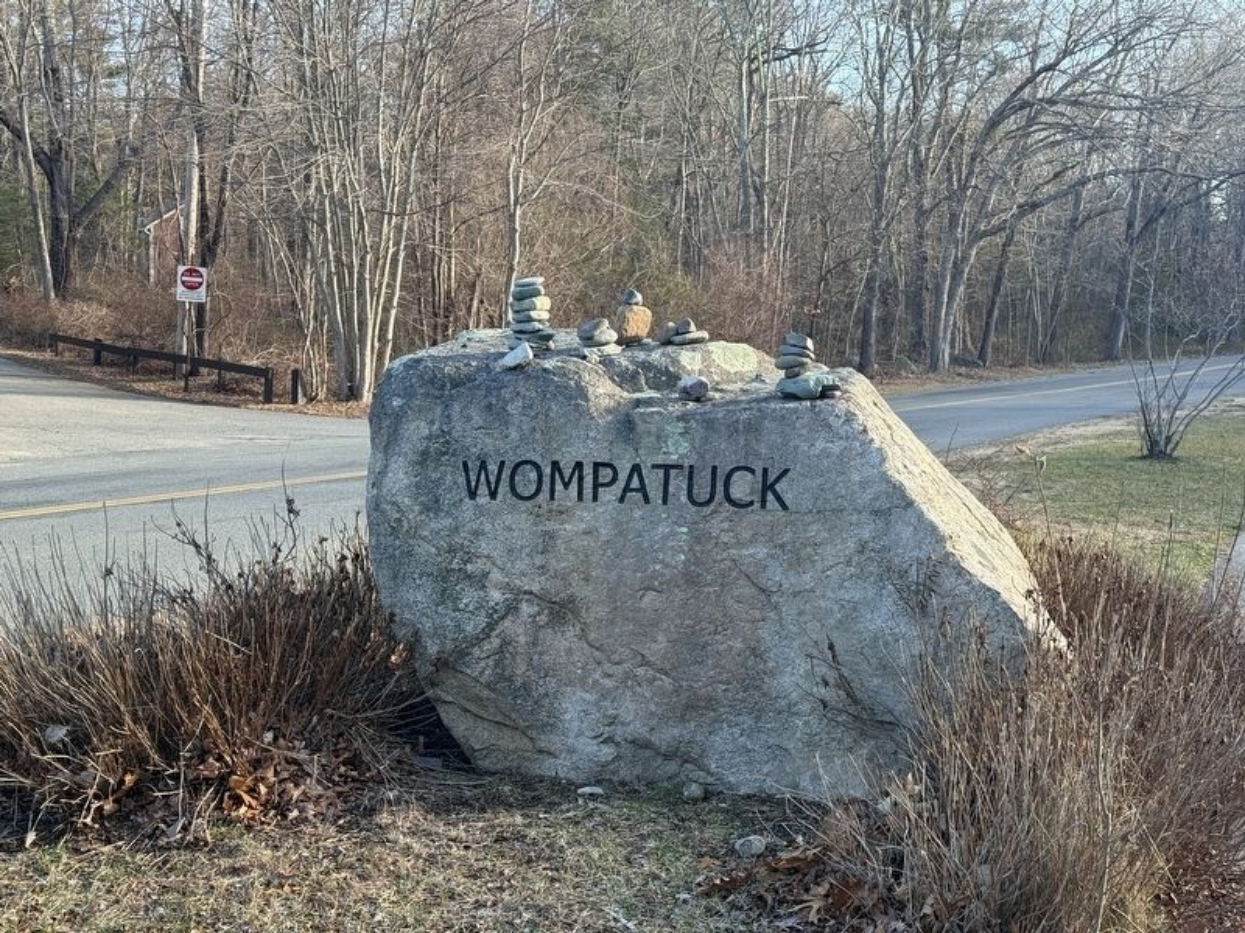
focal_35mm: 48
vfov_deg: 30.3
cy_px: 466
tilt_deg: -4.8
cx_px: 622
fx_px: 1726
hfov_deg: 39.7
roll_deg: -0.5
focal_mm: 6.76
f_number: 1.78
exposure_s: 1/506
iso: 80
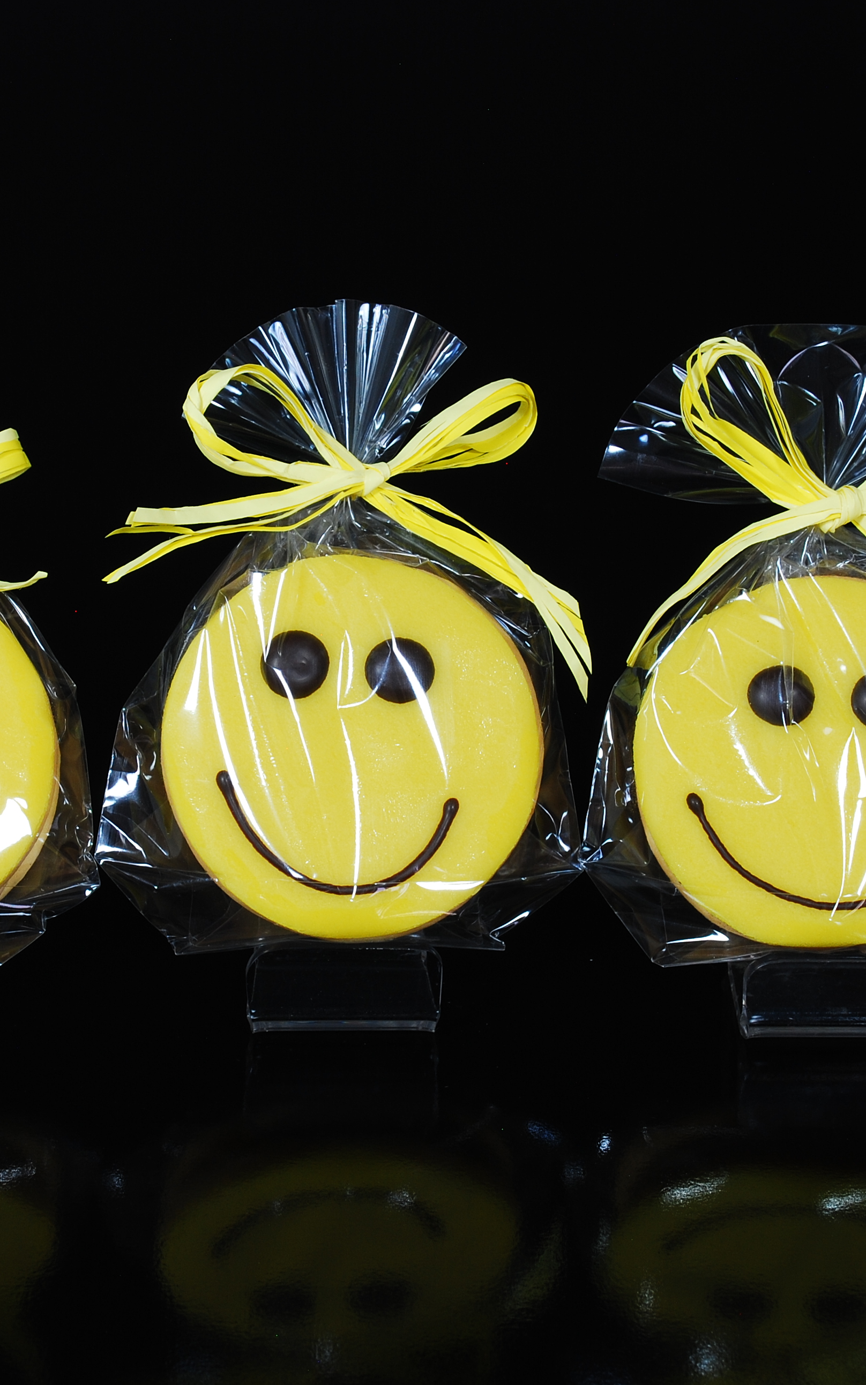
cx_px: 332
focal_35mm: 110
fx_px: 4154
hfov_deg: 11.9
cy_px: 692
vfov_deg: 18.9
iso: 100
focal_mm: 48
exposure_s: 1/1.3
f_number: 11
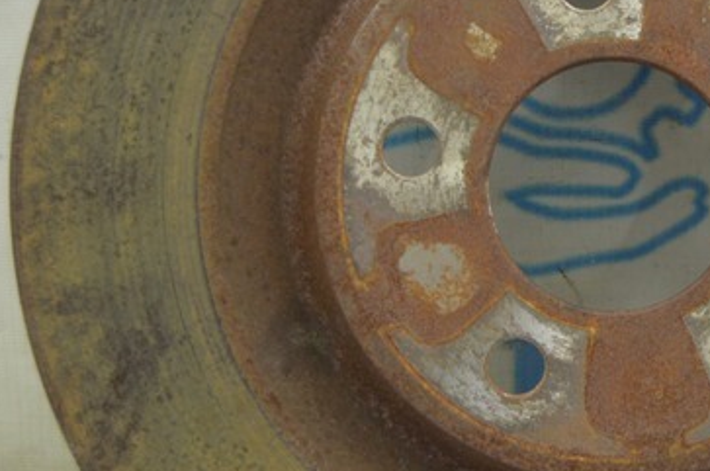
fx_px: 2836
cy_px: 214
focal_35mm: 144
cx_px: 583
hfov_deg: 14.2
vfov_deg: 9.5
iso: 400
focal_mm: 34
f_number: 5.6
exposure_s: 1/20
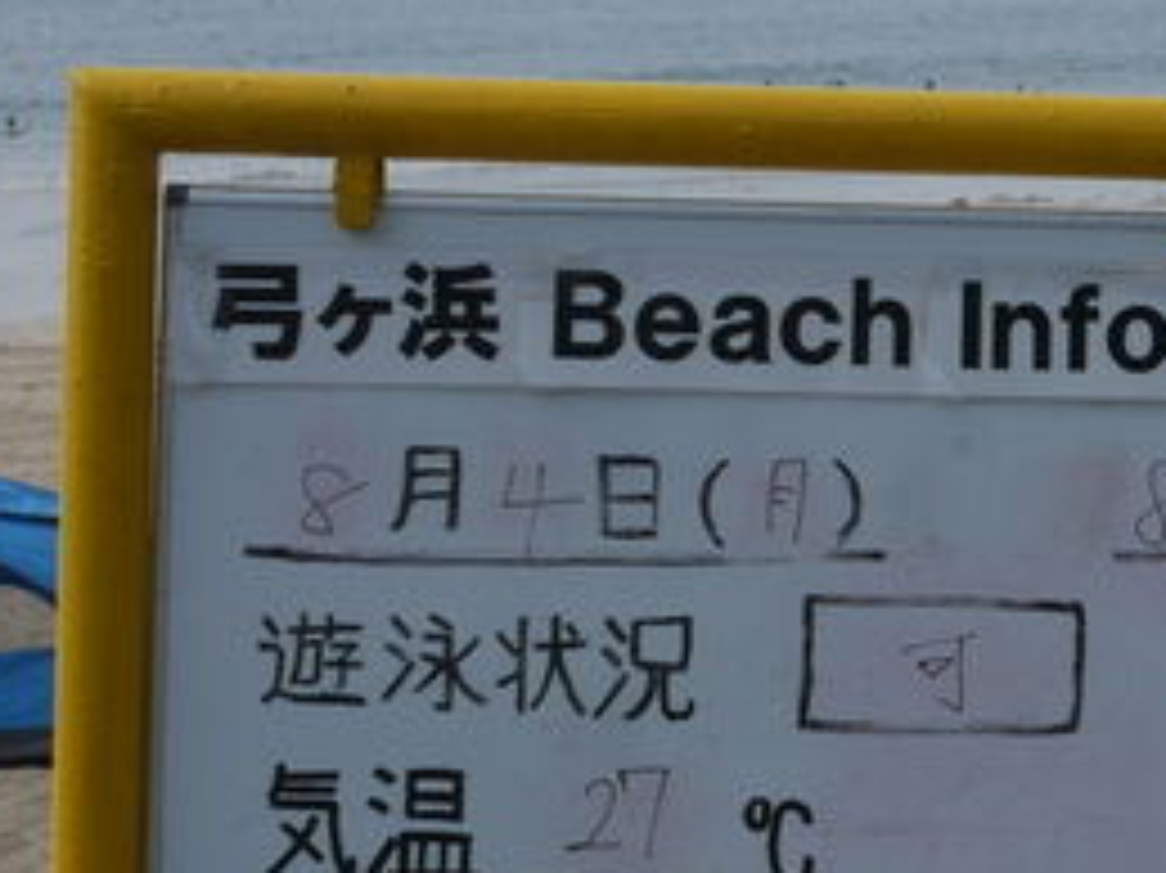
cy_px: 598
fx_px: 3603
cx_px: 1699
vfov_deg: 13.8
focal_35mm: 107
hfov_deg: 16.8
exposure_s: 1/800
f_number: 8
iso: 200
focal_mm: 17
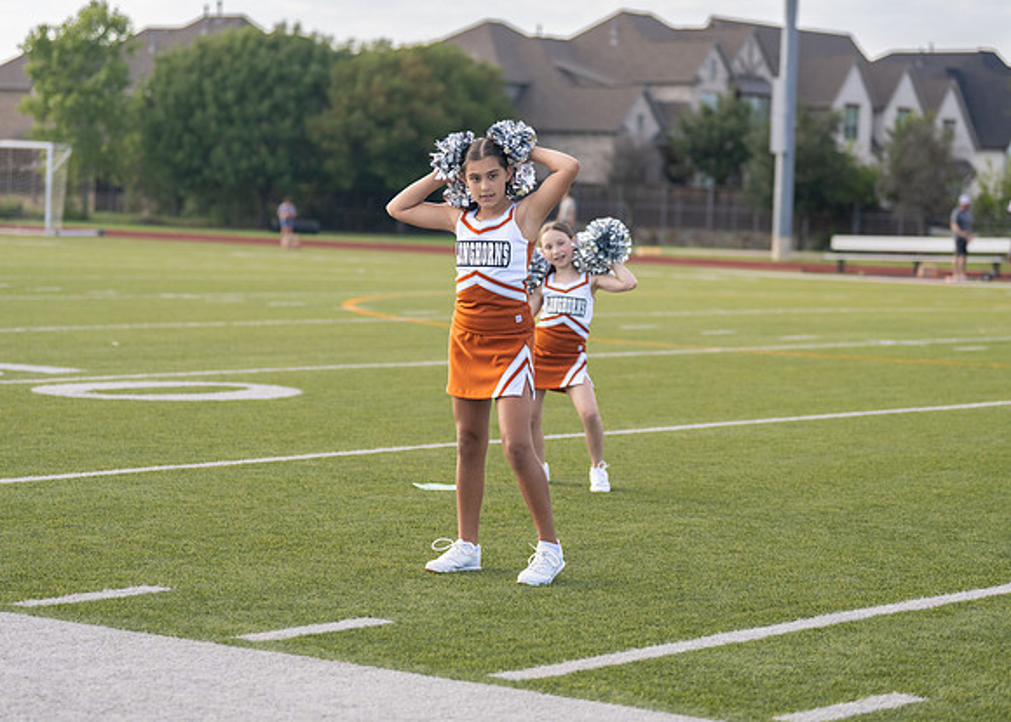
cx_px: 514
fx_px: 2923
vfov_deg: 14.1
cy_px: 323
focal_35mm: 102
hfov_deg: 19.6
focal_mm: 85
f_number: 2.8
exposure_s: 1/3200
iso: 400
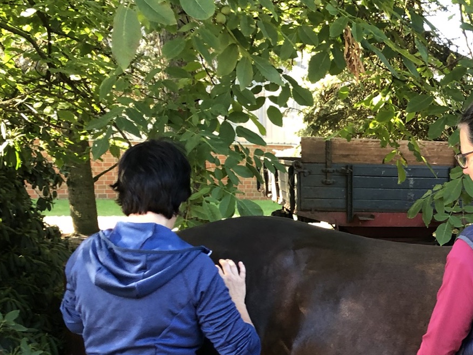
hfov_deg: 29.8
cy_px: 346
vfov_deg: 23.1
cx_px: 456
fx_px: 834
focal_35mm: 61
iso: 32
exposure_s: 1/30
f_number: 1.8
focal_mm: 3.99
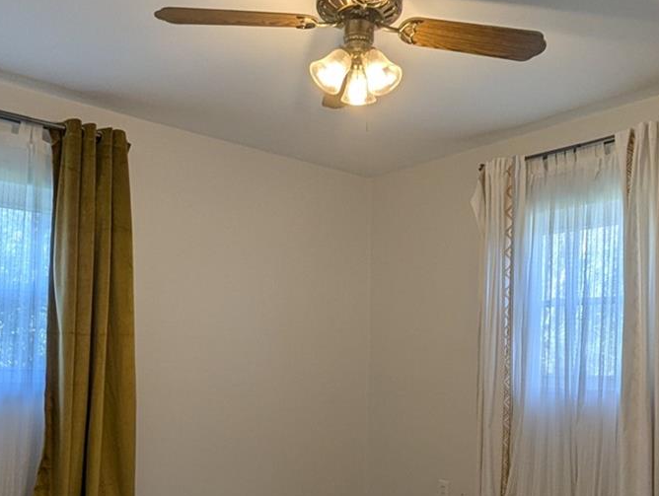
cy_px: 335
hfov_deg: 58.2
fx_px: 591
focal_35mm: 31
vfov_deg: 44.8
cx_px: 363
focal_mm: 1.95
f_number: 2.2
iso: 87
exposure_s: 1/120
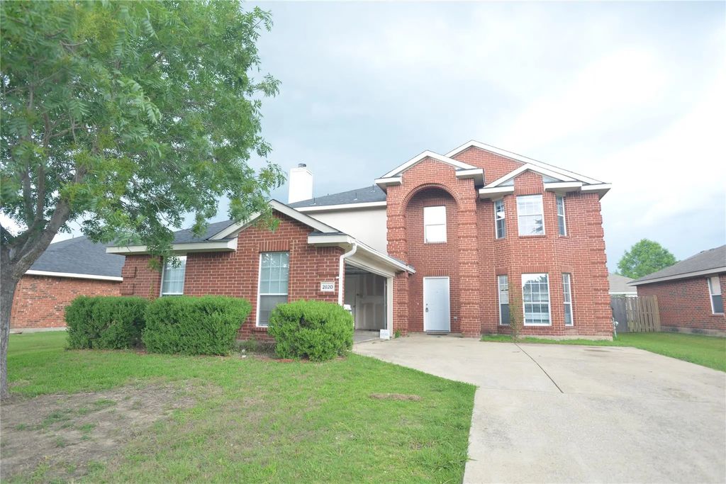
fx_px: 403
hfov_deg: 84.0
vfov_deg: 61.9
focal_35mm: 20
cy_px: 242
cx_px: 363
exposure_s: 1/50
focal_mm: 20
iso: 400
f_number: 5.6
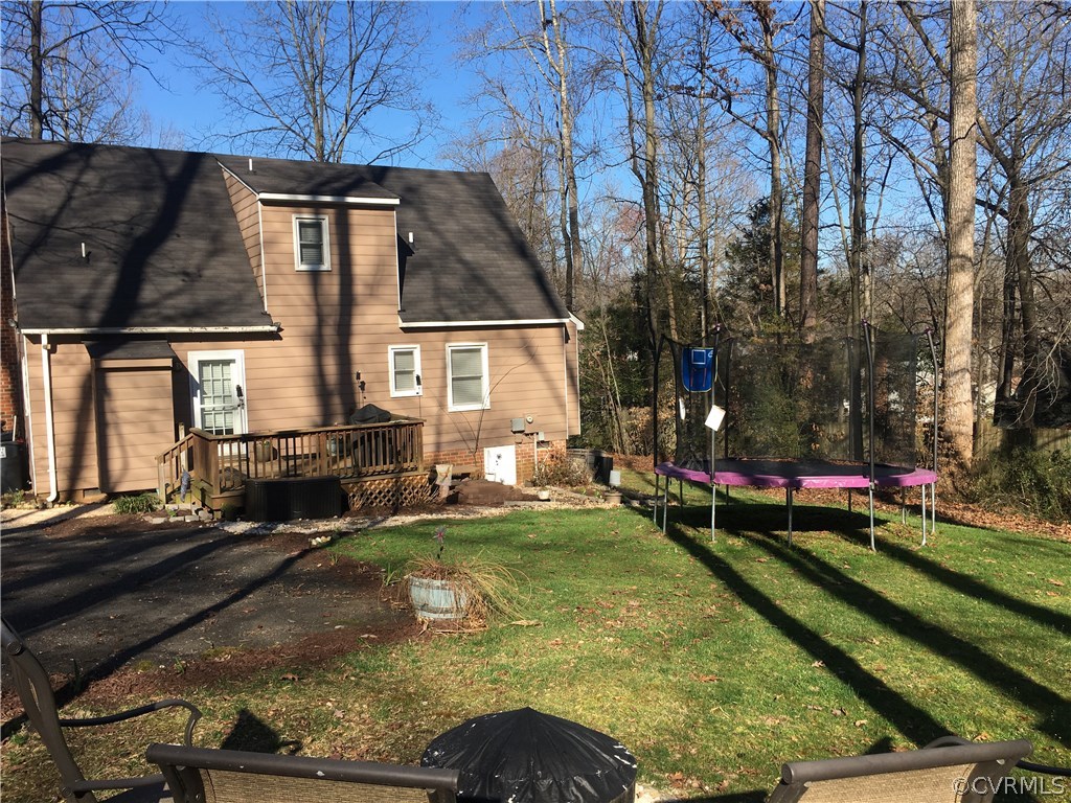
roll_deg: +2.2
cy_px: 402
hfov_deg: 61.7
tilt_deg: -4.0
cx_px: 536
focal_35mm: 29
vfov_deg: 48.2
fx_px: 897
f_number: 2.2
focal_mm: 4.15
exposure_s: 1/974
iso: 25
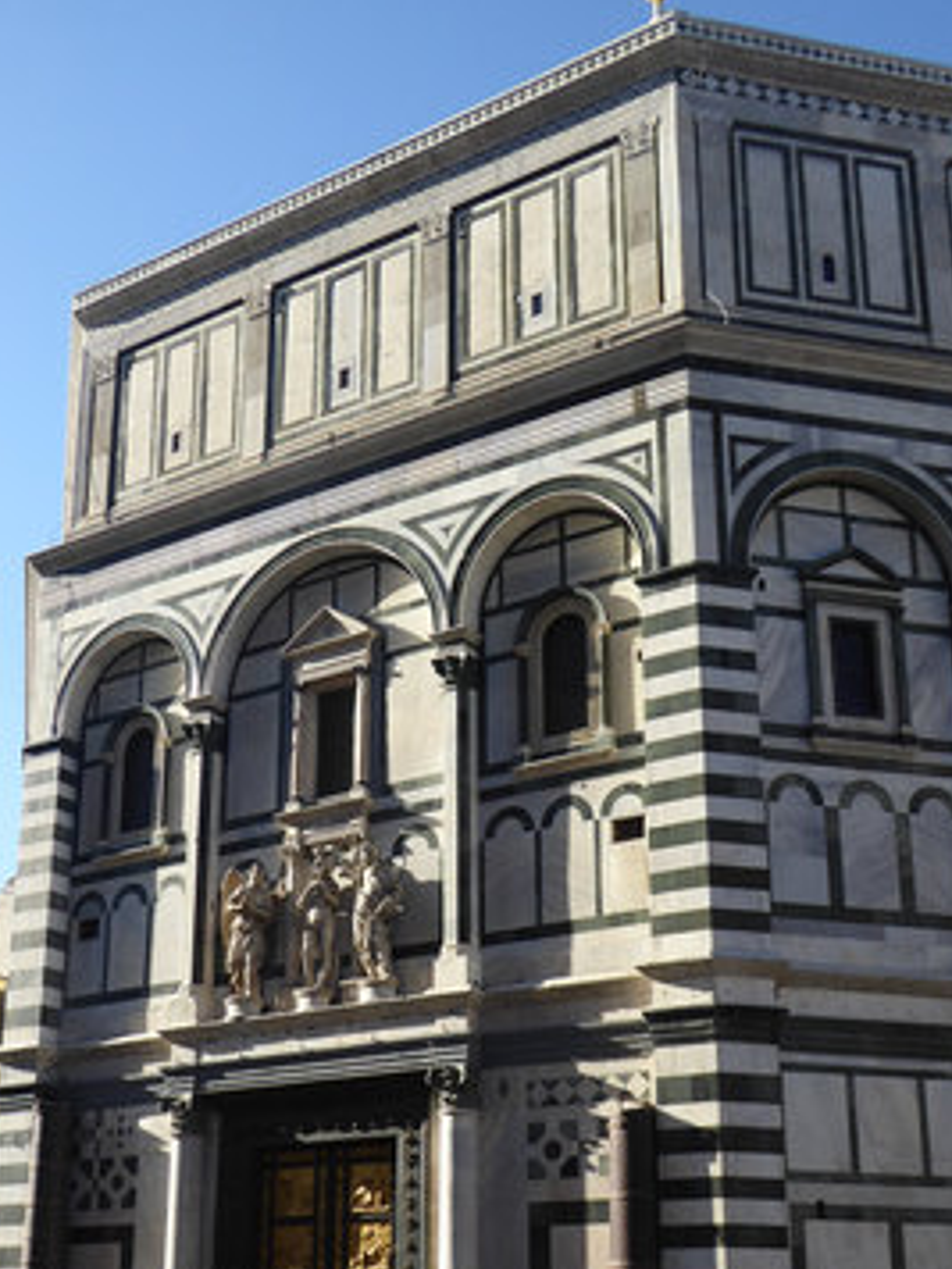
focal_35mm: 45
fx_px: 1650
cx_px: 383
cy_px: 873
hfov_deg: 32.1
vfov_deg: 41.4
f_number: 3.5
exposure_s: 1/500
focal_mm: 5.4
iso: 80
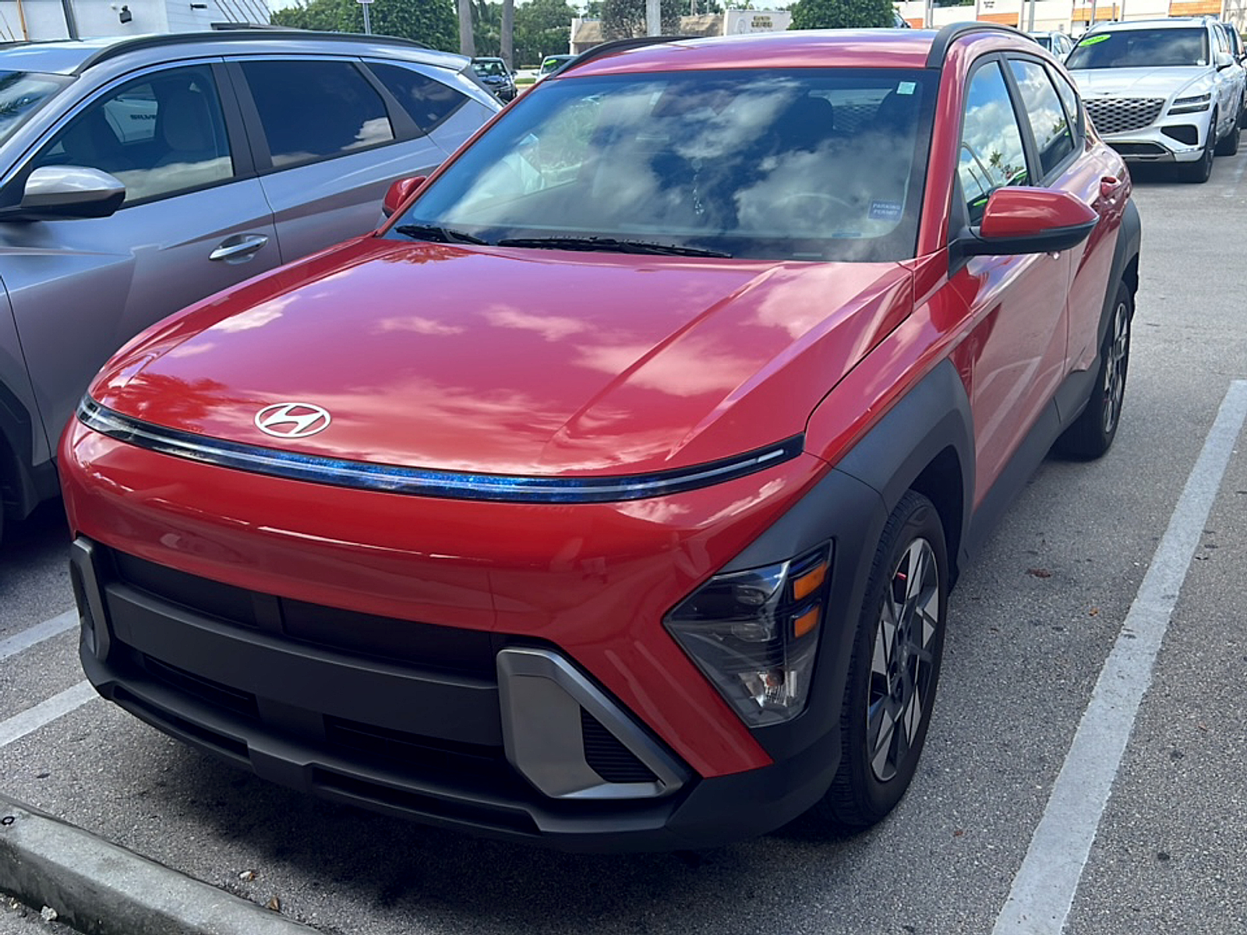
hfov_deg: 65.3
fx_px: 973
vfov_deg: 51.4
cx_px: 624
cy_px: 468
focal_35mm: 27
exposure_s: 1/1000
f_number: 1.5
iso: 50
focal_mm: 5.7
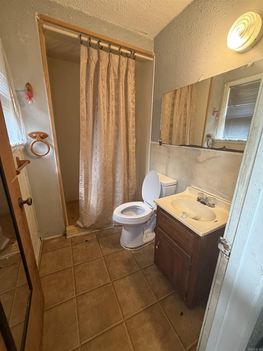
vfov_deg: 102.1
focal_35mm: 14
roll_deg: -0.3
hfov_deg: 85.7
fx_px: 142
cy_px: 176
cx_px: 132
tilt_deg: -15.5
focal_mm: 2.22
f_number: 2.2
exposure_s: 1/60
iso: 400
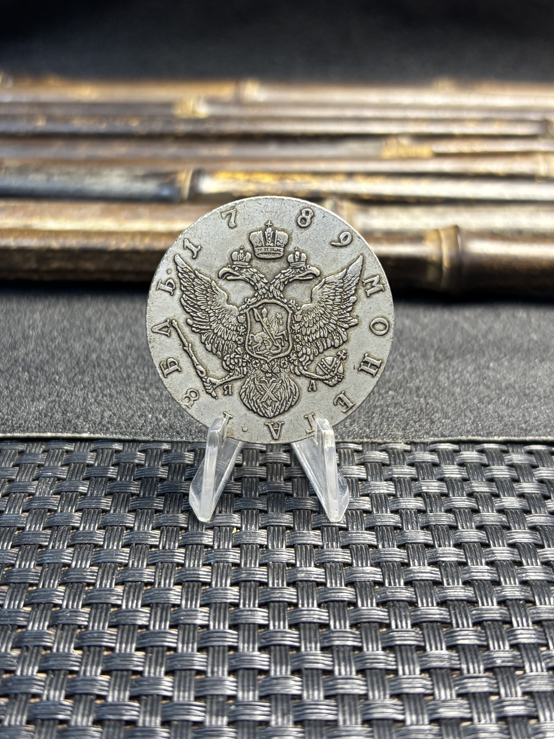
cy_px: 333
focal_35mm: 29
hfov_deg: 48.2
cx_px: 273
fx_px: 619
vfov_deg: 61.5
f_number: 1.6
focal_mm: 5.96
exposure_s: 1/50
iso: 160
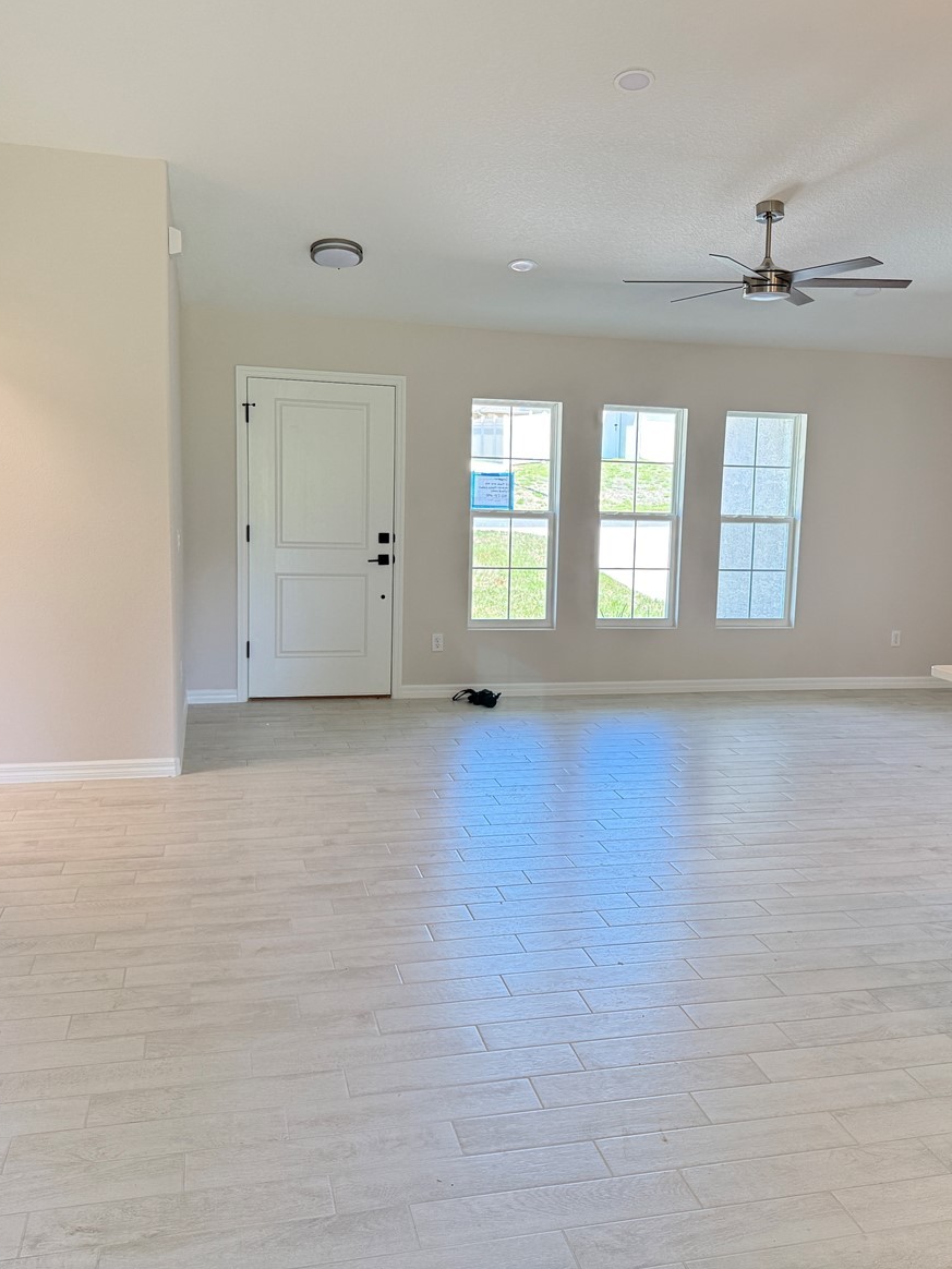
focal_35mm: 33
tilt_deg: -7.1
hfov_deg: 42.8
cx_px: 559
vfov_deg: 55.3
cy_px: 617
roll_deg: -1.9
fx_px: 1210
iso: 200
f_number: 1.78
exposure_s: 1/120
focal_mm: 6.76
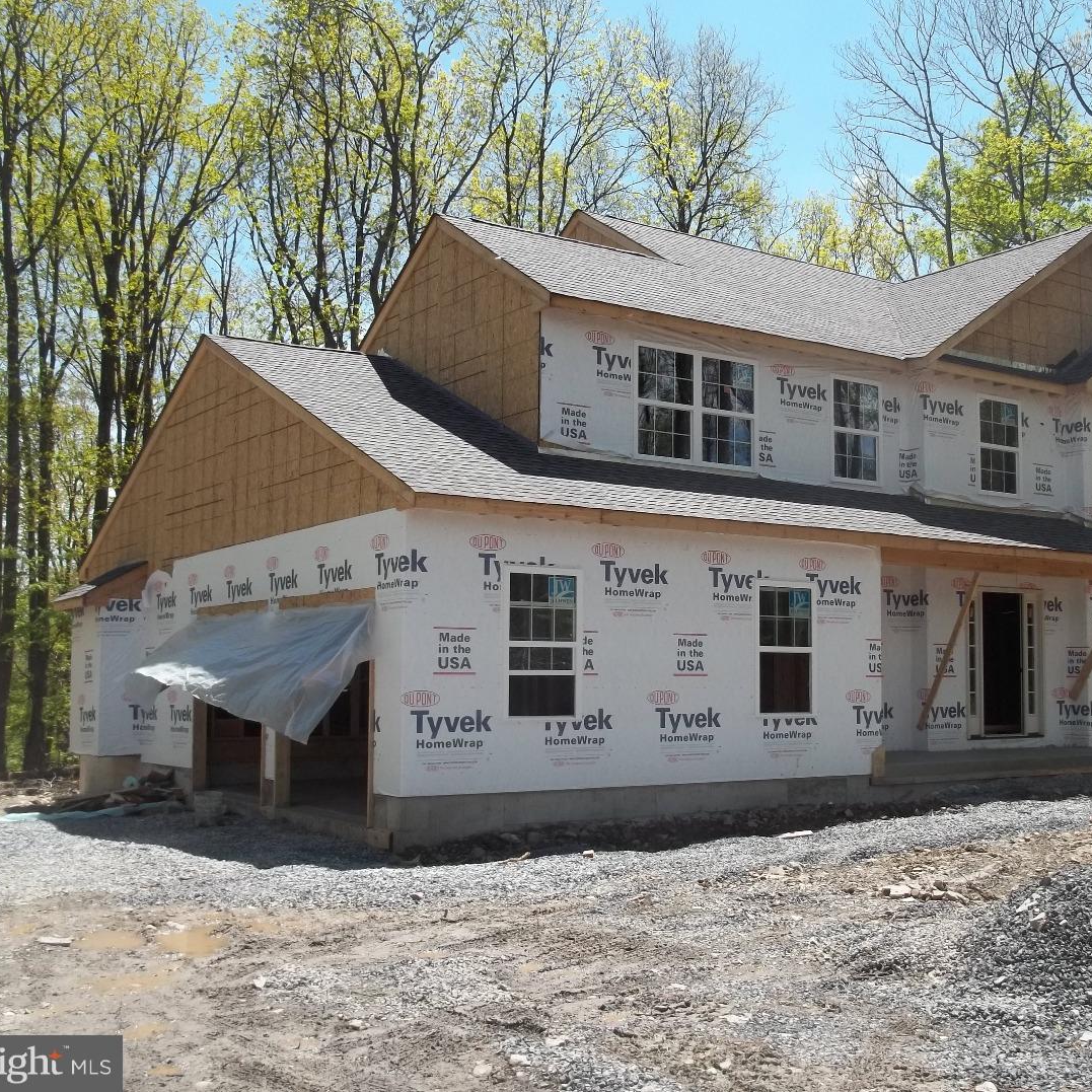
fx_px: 1392
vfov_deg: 42.8
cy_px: 547
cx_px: 675
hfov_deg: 42.5
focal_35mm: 39
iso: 64
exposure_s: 1/100
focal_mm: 5.9
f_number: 8
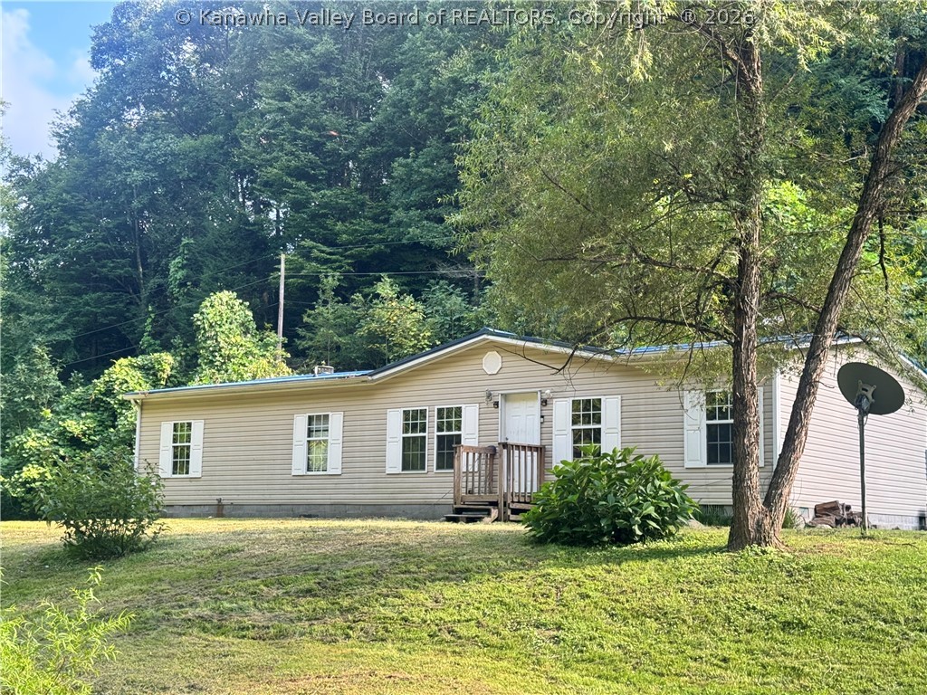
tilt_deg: +7.4
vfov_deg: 30.3
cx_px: 464
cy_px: 348
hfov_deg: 39.7
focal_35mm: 48
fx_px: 1285
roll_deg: -1.5
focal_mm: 6.76
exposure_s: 1/284
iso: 64
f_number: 1.78
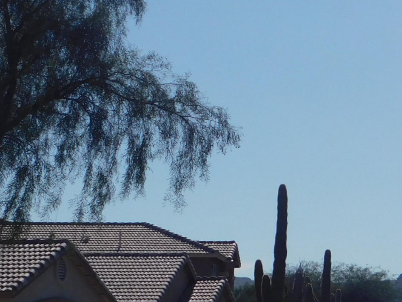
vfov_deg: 11.7
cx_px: 560
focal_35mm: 127
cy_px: 148
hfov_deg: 14.7
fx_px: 1475
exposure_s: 1/1000
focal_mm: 7.1
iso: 125
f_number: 7.2
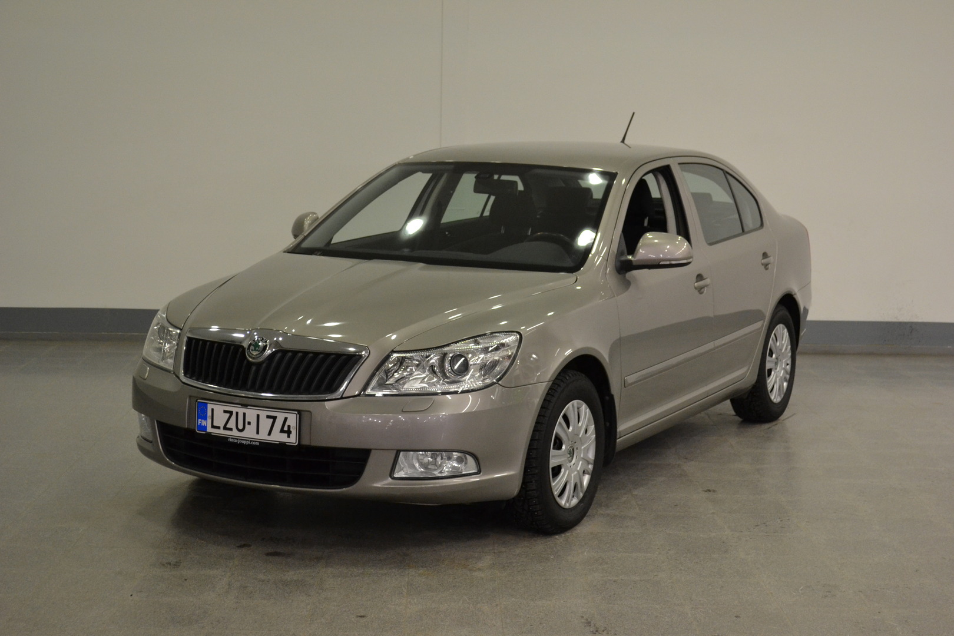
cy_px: 318
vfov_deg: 23.8
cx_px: 477
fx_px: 1510
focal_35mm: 57
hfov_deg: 35.1
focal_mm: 38
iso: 1400
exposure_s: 1/60
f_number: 5
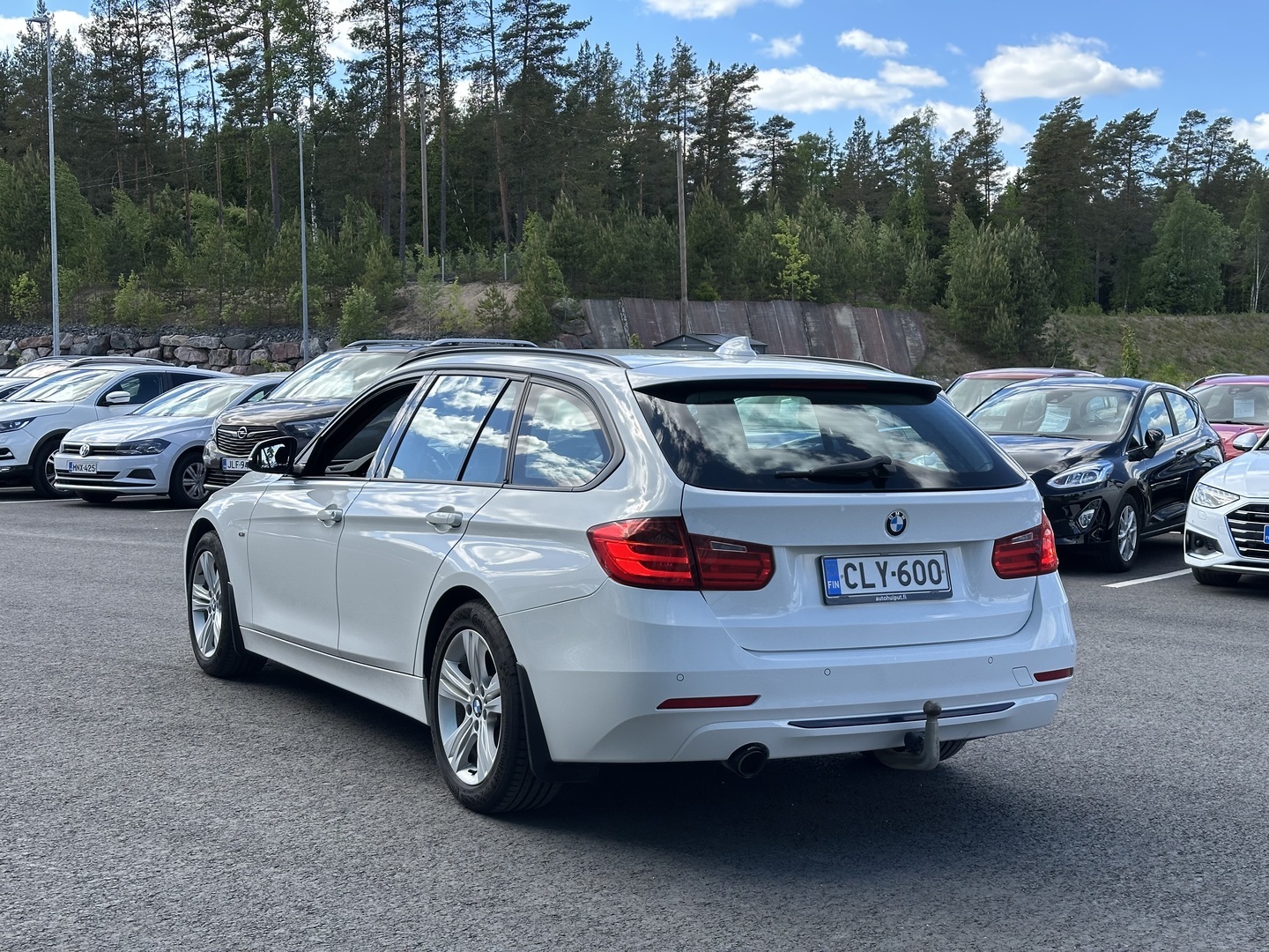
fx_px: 1760
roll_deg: -0.4
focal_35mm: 48
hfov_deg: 39.7
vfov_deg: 30.3
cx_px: 634
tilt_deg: -3.9
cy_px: 476
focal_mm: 6.86
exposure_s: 1/1000
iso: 64
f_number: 1.78
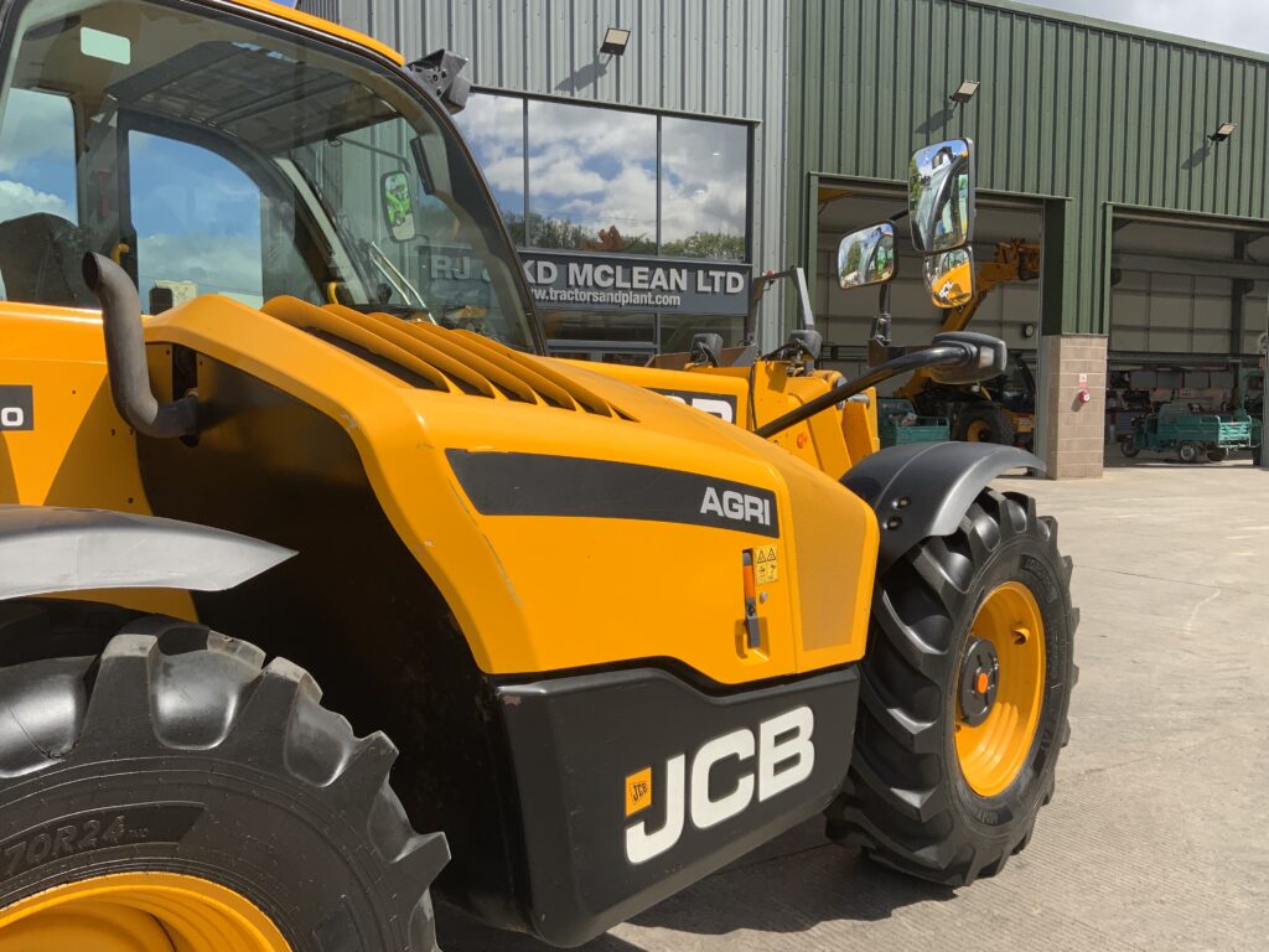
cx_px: 634
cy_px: 476
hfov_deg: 61.7
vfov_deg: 48.2
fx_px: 1063
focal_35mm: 29
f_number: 1.8
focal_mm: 3
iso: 16
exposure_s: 1/1912
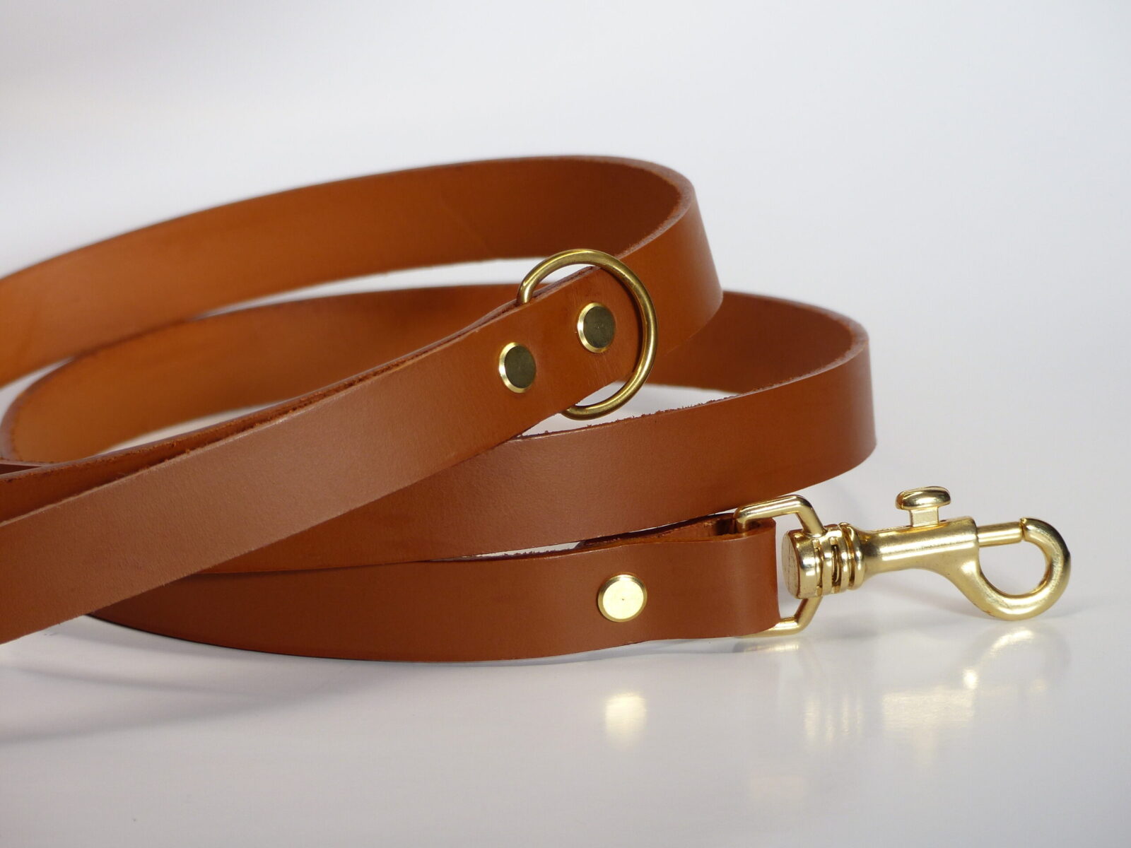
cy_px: 424
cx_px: 566
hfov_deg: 9.7
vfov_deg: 7.3
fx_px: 6665
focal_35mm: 204
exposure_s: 1/125
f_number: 2.8
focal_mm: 36.7
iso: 100
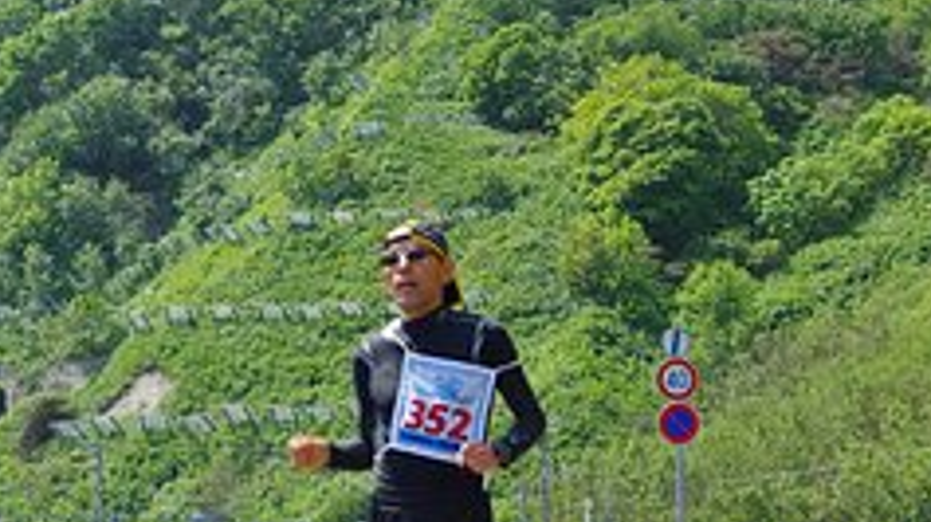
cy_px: 491
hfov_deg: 22.4
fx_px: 2344
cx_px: 401
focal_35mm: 95
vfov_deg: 12.6
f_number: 7.1
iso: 200
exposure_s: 1/100
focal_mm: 28
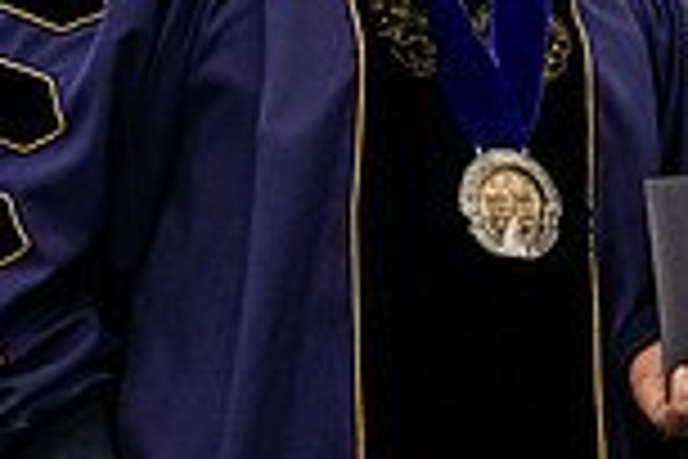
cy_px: 88
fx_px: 6172
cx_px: 652
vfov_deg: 4.3
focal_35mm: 323
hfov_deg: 6.4
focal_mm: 85
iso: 4000
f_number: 4.5
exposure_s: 1/200
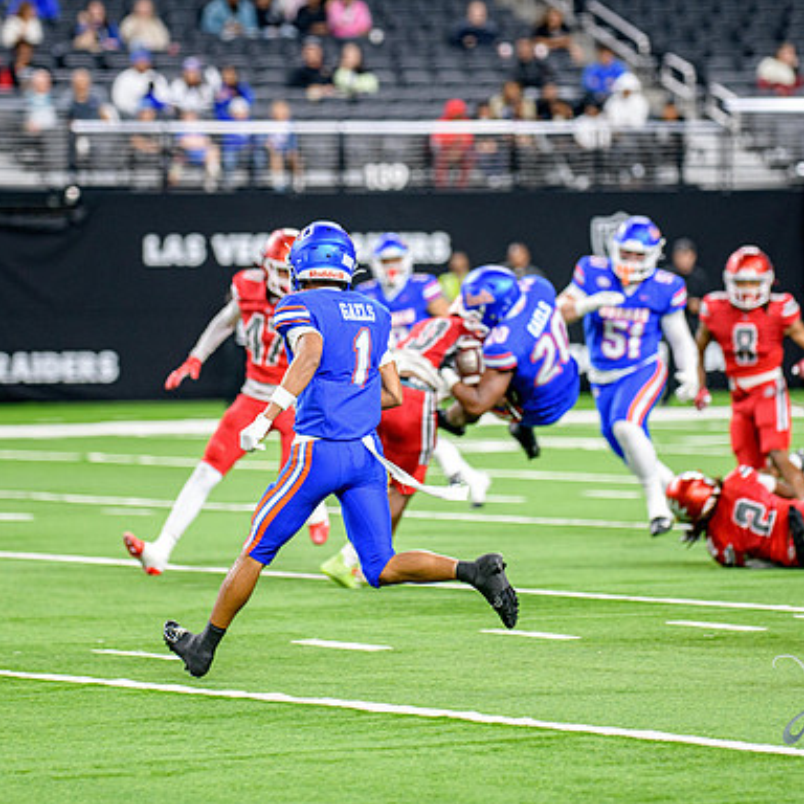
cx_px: 389
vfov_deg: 7.6
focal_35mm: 231
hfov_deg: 7.6
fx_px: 6070
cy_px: 403
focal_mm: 180
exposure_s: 1/400
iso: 1250
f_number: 2.8
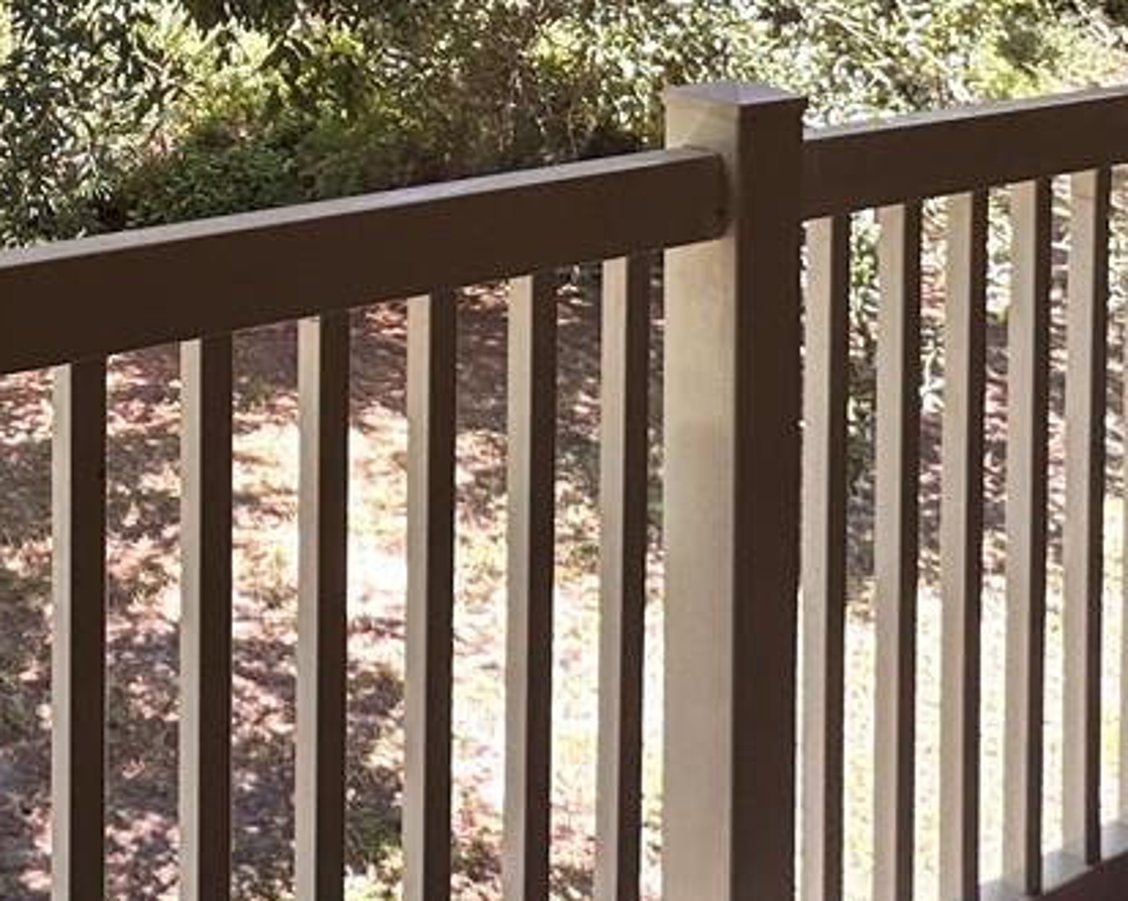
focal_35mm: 53
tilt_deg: -1.9
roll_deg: -0.2
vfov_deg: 26.0
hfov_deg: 34.1
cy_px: -131
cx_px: 188
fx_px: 1769
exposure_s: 1/140
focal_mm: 2.22
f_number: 2.2
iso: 40
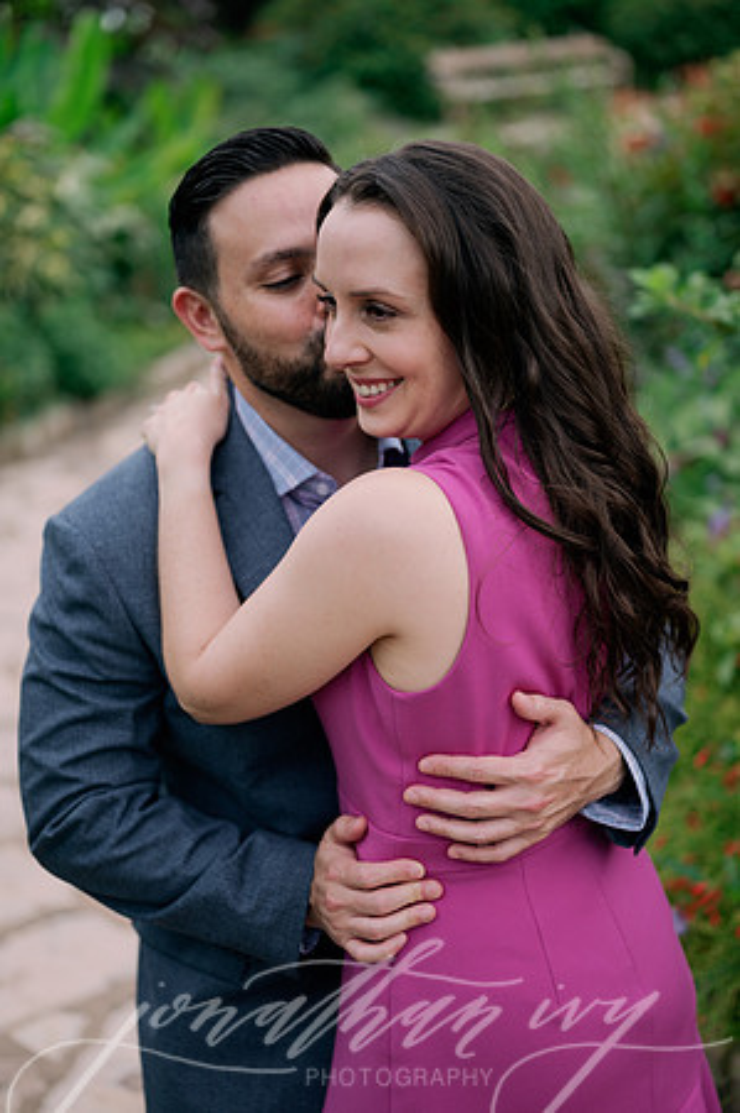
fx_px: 1545
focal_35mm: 50
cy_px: 556
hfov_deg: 26.9
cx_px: 370
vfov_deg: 39.6
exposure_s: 1/800
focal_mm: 50
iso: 160
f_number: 2
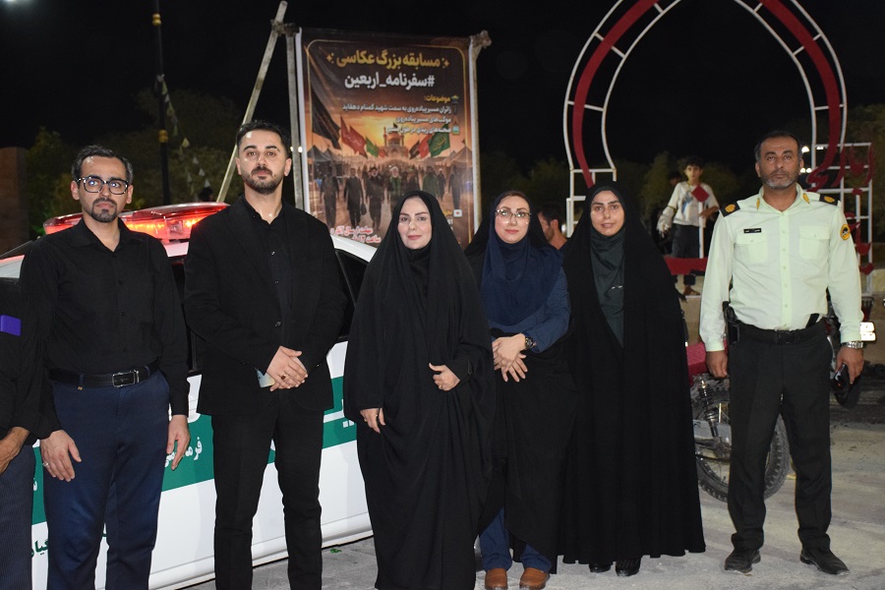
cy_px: 295
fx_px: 1254
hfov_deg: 38.9
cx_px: 442
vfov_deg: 26.5
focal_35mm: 51
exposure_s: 1/60
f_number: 4.2
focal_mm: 34
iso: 3200
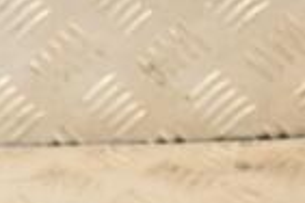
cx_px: -186
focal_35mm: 256
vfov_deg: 5.3
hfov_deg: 7.9
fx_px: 2169
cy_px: 358
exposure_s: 1/200
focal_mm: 40
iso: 800
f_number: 5.6
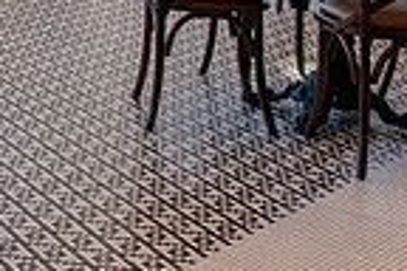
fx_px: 1277
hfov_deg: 15.6
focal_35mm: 113
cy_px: -182
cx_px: -322
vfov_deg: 11.4
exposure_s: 1/500
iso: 800
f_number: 5
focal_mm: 28
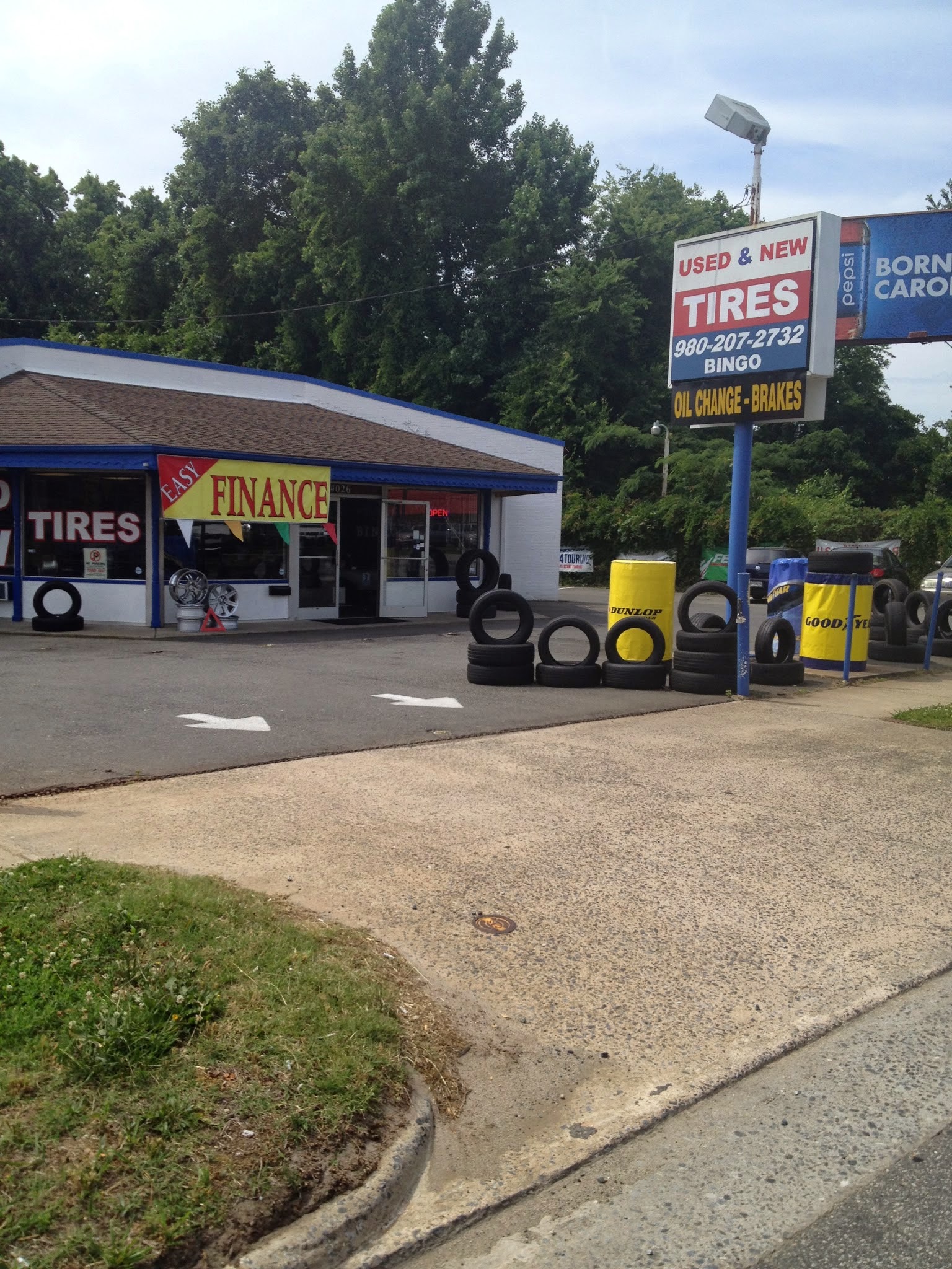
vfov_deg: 52.6
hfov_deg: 40.7
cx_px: 476
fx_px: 1283
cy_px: 634
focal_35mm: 35
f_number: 2.4
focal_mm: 4.28
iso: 50
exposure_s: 1/1381
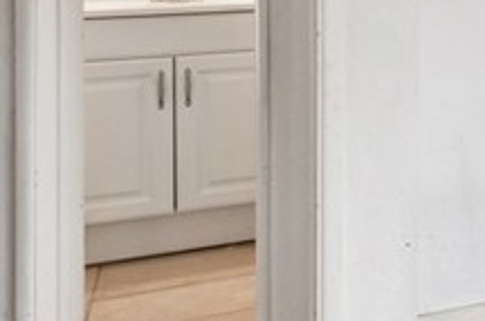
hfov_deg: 16.5
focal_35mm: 76
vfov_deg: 17.2
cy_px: -37
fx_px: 1022
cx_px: 1073
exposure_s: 1/10
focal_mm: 16
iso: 200
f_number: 7.1
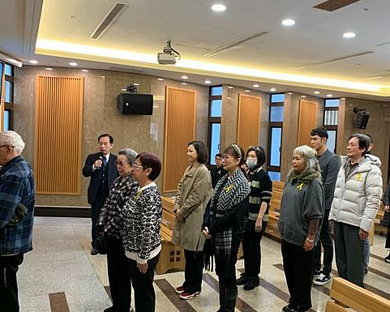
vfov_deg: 43.4
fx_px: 393
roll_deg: -3.3
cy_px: 162
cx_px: 225
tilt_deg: -1.8
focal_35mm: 34
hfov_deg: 52.6
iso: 160
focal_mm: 4.25
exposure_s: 1/60
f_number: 1.8
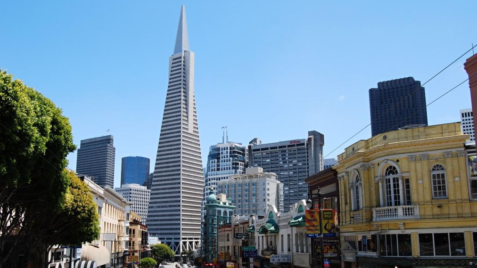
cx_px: 238
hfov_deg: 56.6
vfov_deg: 33.7
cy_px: 151
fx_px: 443
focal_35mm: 35
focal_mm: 22
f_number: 7.1
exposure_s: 1/200
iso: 100
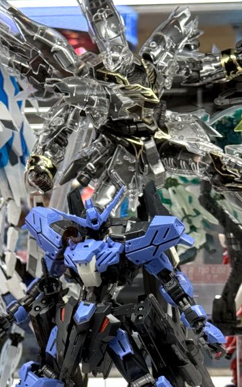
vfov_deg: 18.3
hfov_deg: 11.2
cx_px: -82
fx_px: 1203
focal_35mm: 114
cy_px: 231
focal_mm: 6.76
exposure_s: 1/175
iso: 100
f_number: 1.78
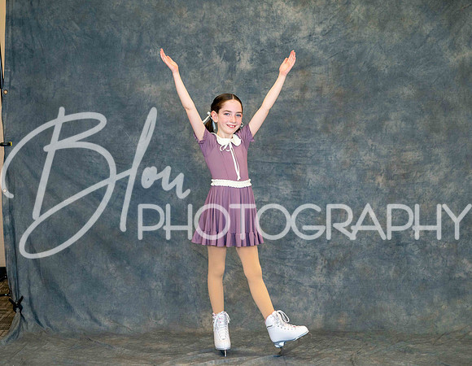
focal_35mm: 95
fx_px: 1309
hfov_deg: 20.4
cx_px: 220
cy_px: 185
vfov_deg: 15.9
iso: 2000
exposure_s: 1/160
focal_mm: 85
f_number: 3.2
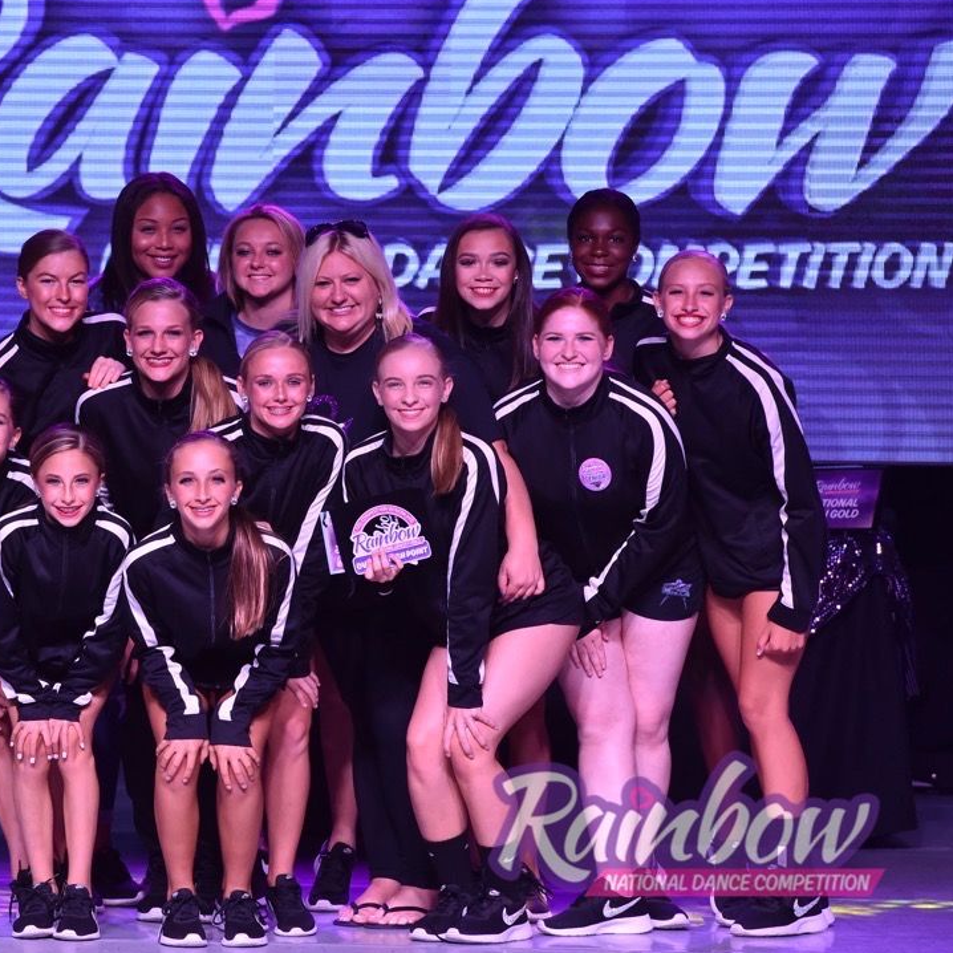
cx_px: 109
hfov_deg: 5.8
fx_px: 9438
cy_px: 418
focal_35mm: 303
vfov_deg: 5.8
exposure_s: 1/1000
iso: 2500
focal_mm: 200
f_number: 7.1
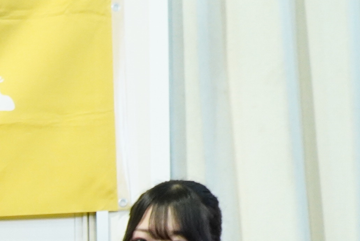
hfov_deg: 16.6
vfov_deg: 11.5
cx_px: -198
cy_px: 437
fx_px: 1111
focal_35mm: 111
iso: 2500
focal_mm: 18
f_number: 5
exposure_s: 1/60
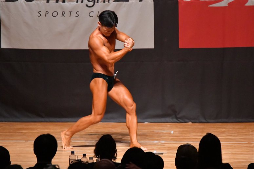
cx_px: 127
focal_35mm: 300
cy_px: 84
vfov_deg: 4.6
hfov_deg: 6.9
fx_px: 2116
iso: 12800
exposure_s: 1/400
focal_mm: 200
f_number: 5.6
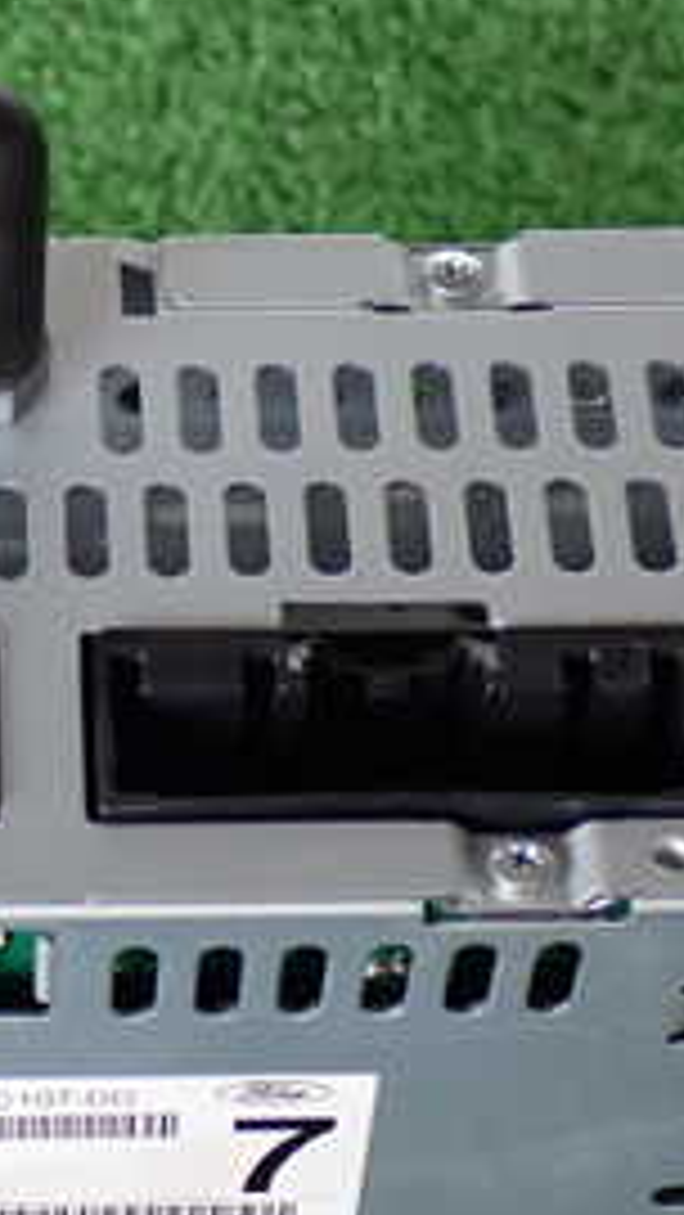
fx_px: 3673
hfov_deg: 10.5
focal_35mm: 114
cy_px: 868
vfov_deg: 18.7
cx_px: -76
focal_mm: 8.4
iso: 400
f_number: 3.1
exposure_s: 1/50
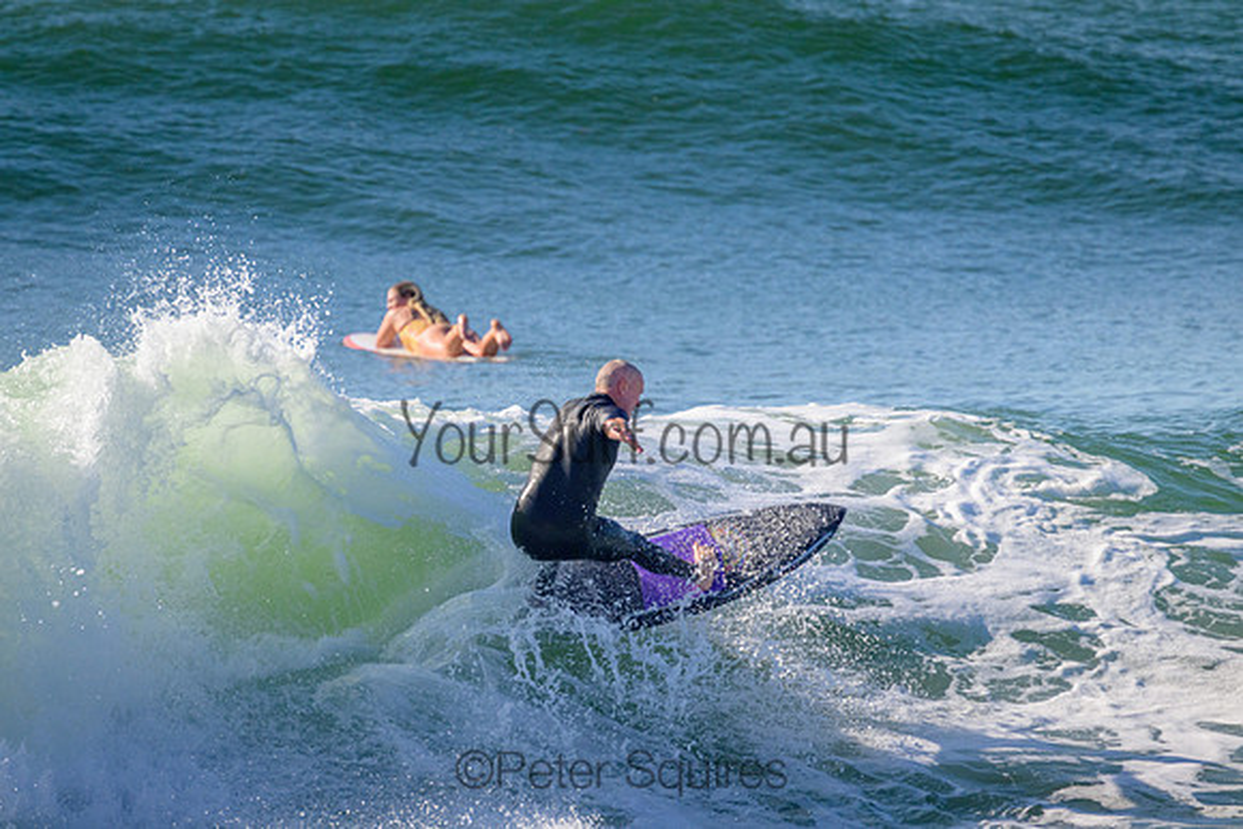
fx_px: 27627
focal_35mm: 800
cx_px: 622
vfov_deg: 1.7
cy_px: 414
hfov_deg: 2.6
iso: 1100
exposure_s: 1/2000
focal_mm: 800
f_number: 11
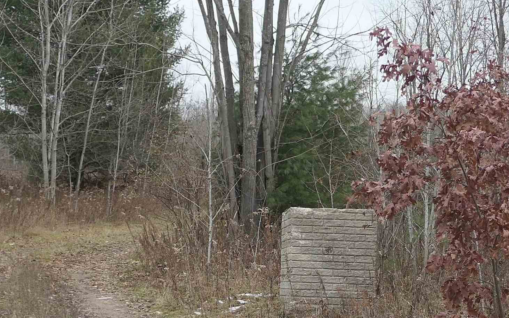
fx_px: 1068
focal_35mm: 77
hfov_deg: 26.7
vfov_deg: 16.9
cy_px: 193
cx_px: 178
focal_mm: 8.8
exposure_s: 1/1600
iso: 125
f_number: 1.4
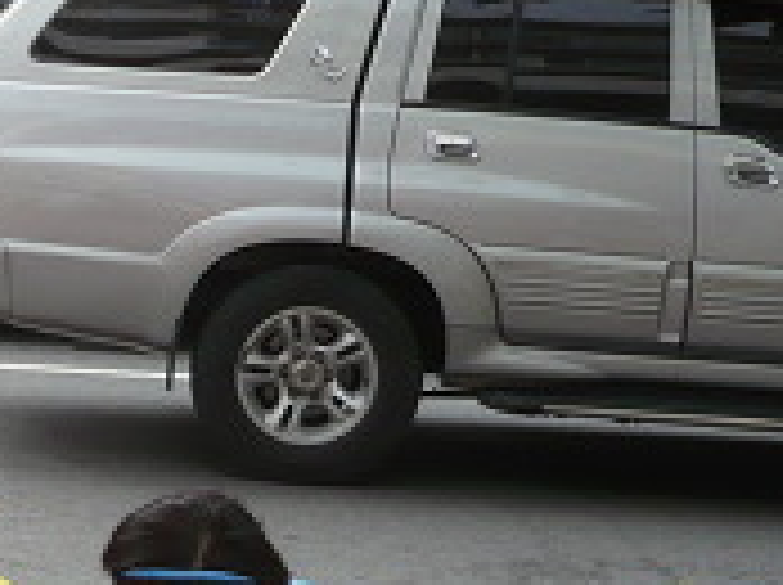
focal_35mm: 129
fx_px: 2914
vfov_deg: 11.4
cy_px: 562
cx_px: -387
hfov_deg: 14.3
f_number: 2.8
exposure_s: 1/125
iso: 100
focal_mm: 5.8
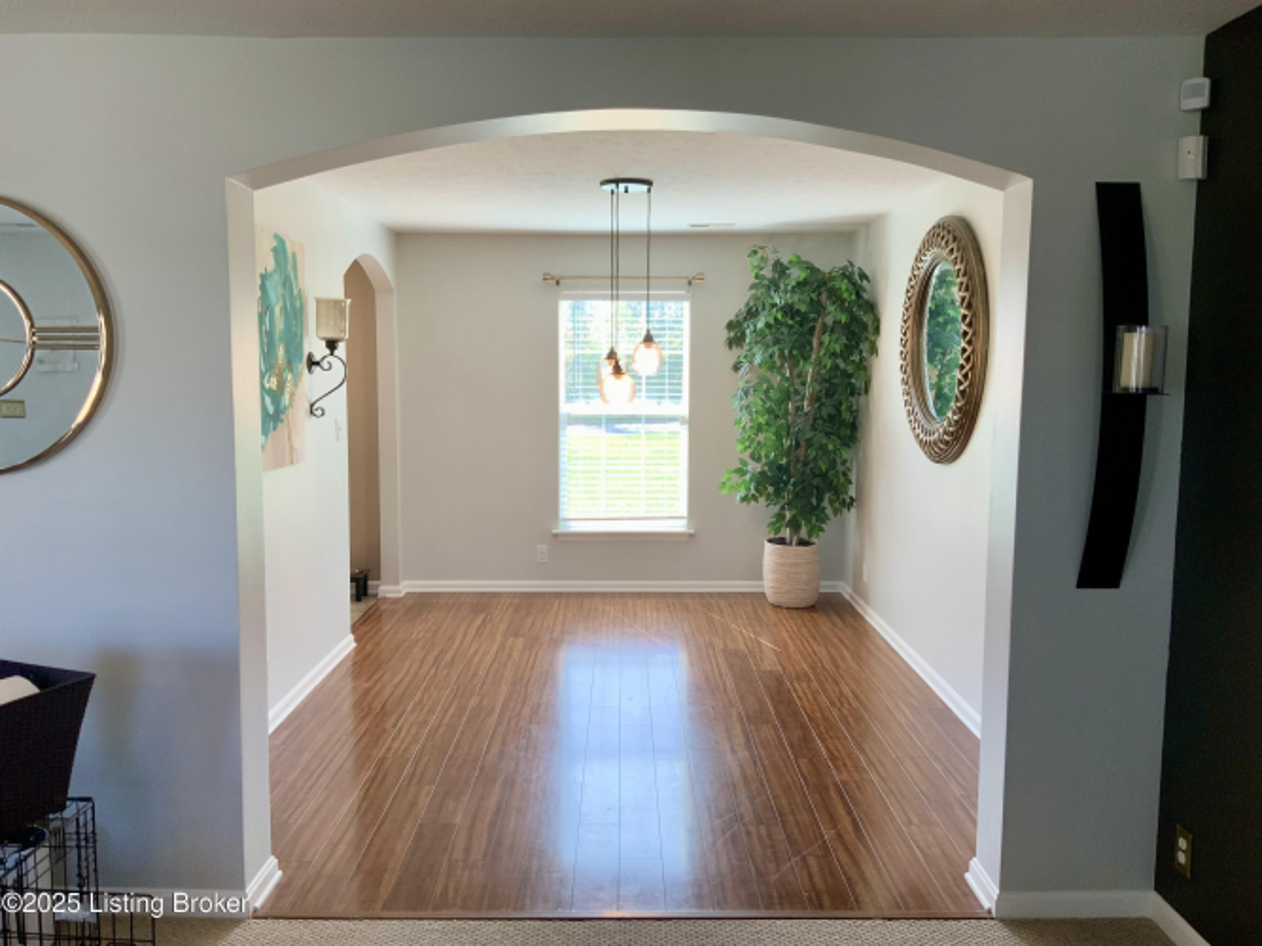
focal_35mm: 29
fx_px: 1057
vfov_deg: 48.2
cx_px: 631
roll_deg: -0.5
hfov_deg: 61.7
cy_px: 473
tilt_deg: -6.5
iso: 50
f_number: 1.8
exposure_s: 1/120
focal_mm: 3
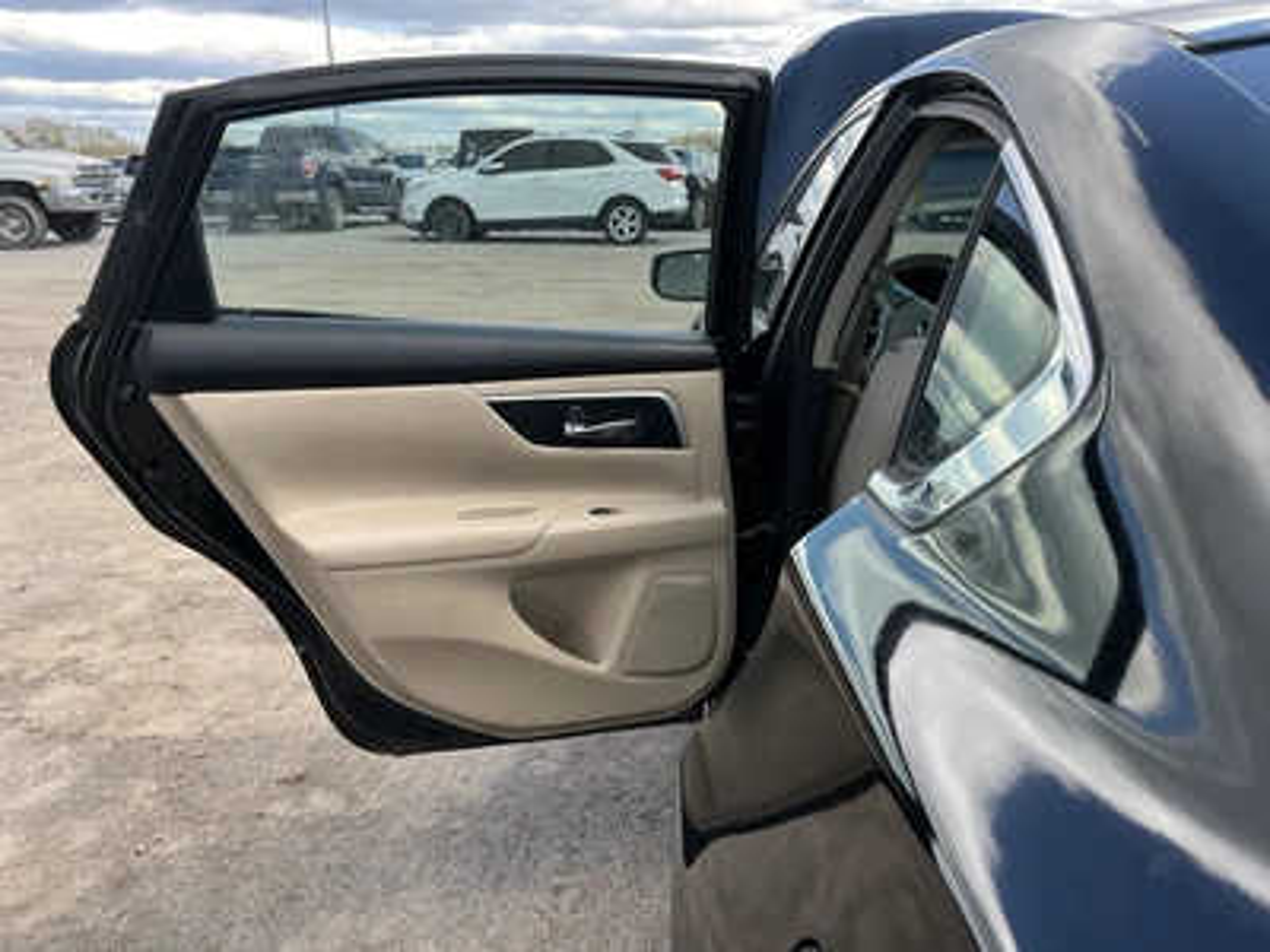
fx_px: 1027
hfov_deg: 63.4
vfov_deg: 49.7
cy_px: 476
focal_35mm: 28
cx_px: 635
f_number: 1.8
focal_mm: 3
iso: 25
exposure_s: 1/303
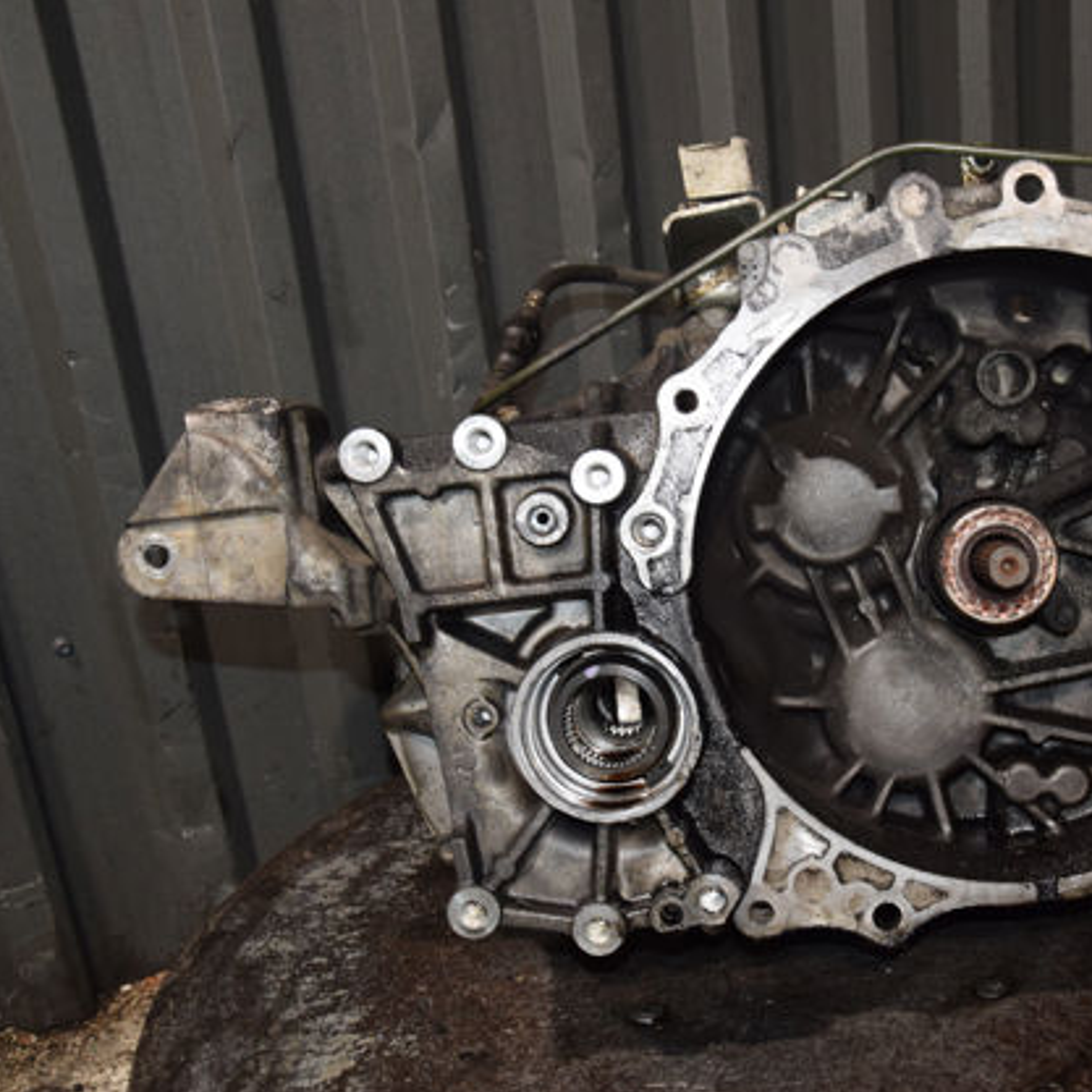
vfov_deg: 39.2
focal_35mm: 43
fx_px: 1535
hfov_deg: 38.6
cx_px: 746
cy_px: 550
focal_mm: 22
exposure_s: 1/60
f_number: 5
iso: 800
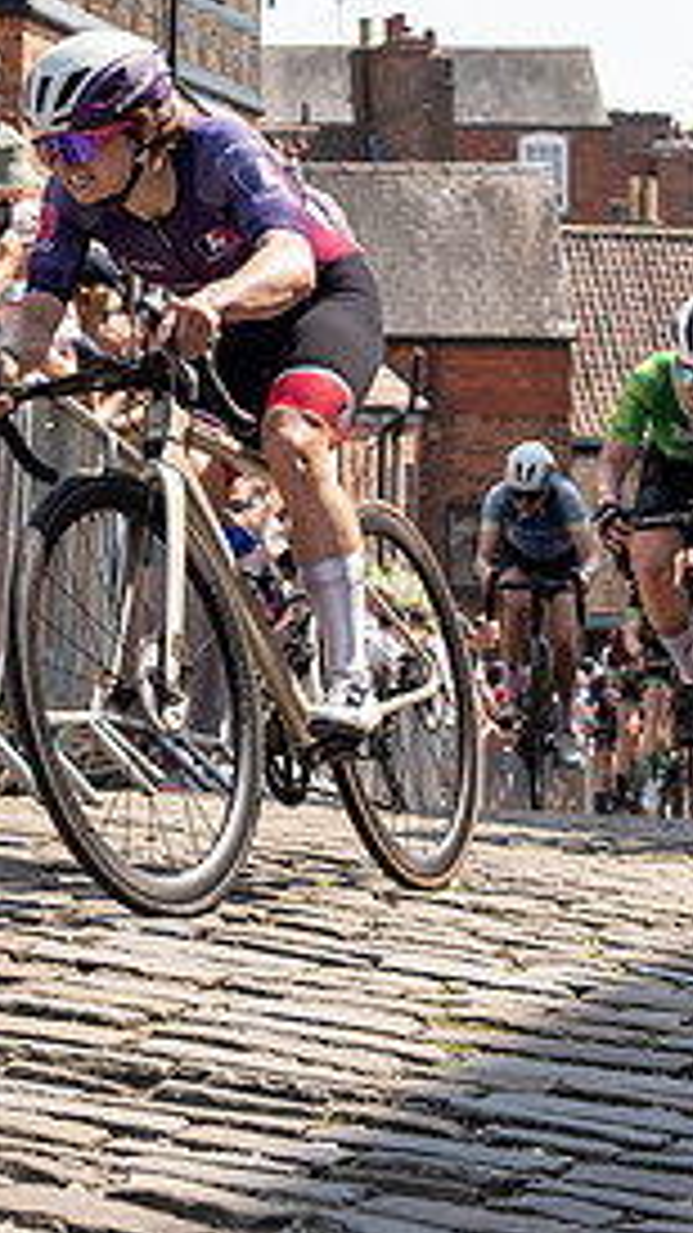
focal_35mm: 112
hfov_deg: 10.8
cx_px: 160
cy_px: 350
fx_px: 3661
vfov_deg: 19.0
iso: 160
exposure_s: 1/2500
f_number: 3.5
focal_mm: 38
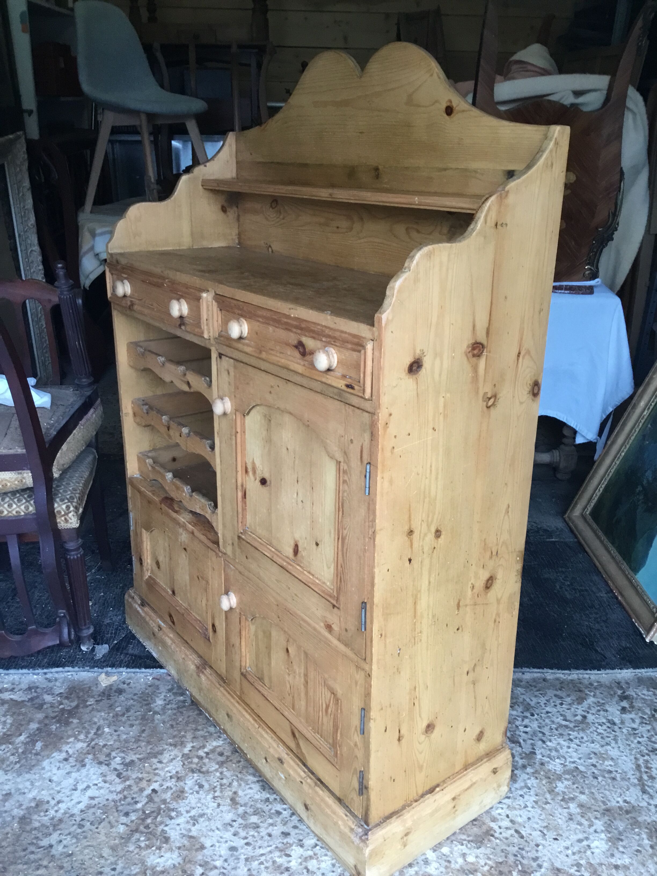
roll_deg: -2.0
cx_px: 328
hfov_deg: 45.4
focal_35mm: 31
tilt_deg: -22.2
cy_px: 438
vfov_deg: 58.4
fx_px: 784
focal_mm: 3.3
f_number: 2.4
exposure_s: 1/33
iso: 125
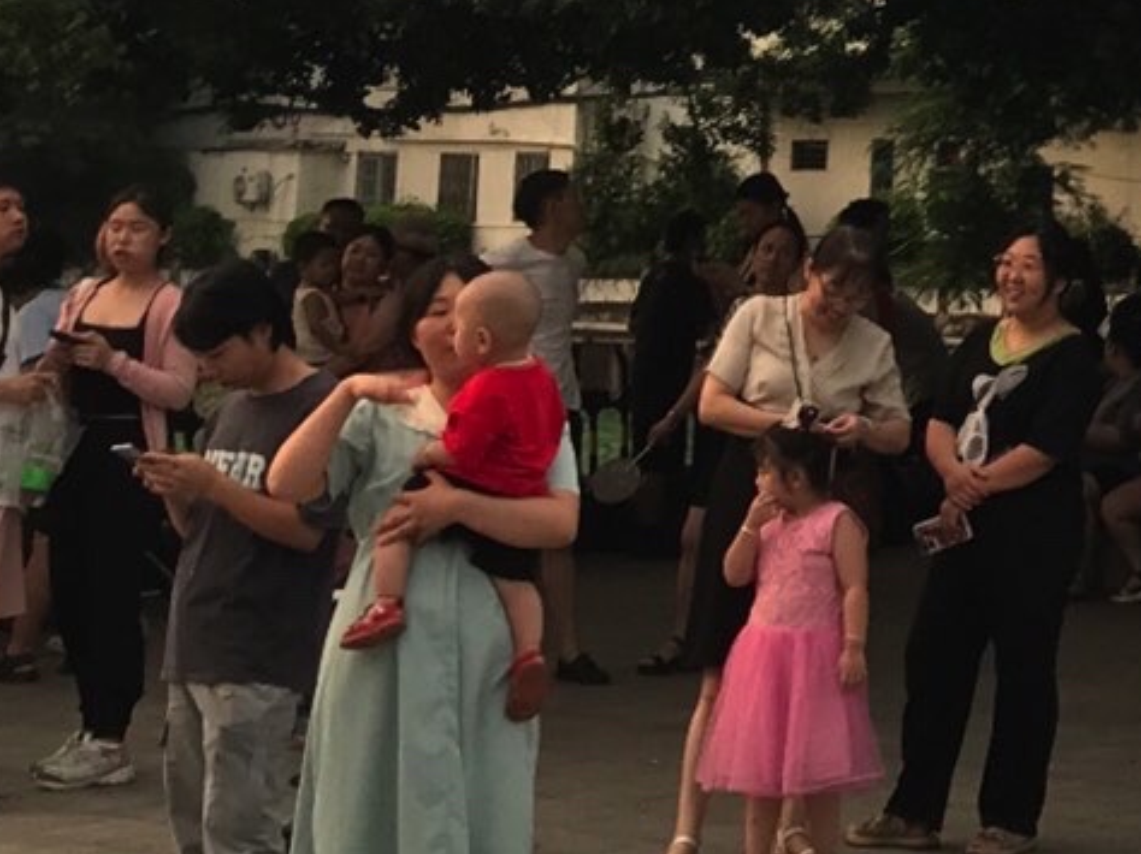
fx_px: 3986
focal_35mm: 121
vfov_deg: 11.6
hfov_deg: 15.4
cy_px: -529
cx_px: 1562
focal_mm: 3.99
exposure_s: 1/103
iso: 20
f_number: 1.8
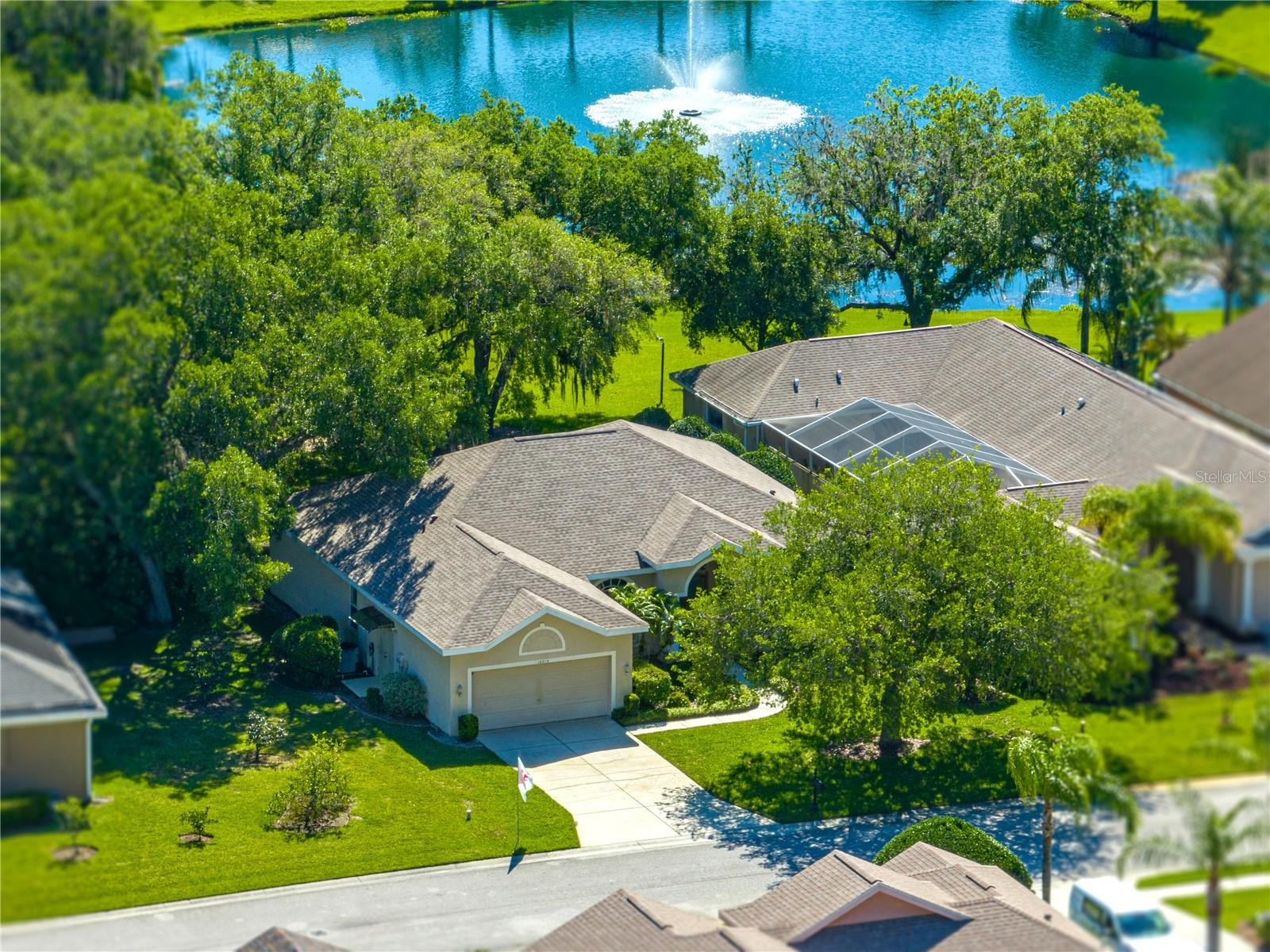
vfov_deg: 9.2
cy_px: 476
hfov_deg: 12.3
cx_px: 635
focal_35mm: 161
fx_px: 5907
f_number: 4.4
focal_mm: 29.85
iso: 100
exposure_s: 1/200
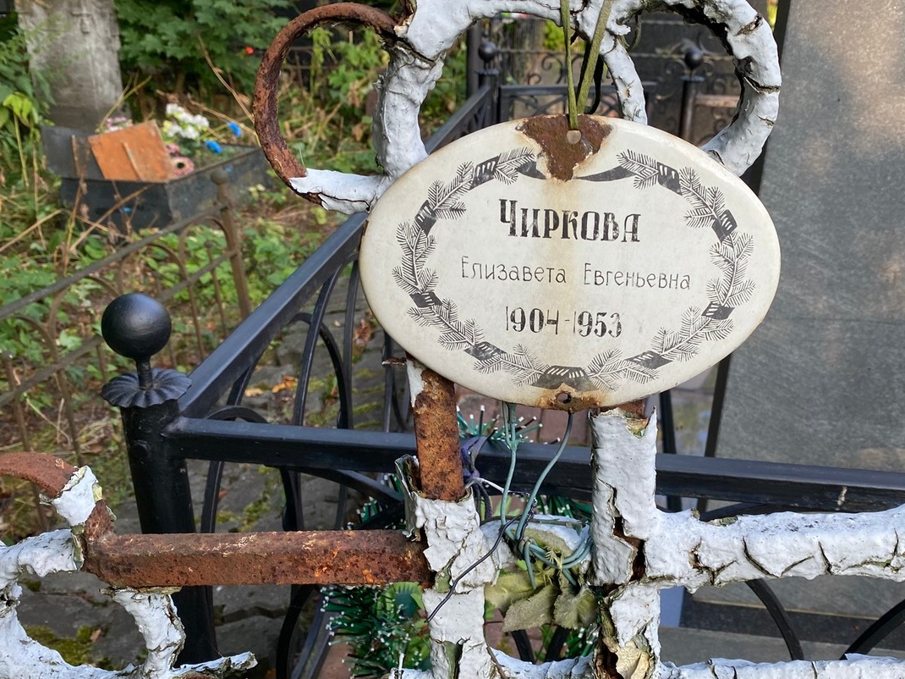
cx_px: 524
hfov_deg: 52.4
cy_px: 386
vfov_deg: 40.6
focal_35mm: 35
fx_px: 915
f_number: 1.8
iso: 32
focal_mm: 4.25
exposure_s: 1/202
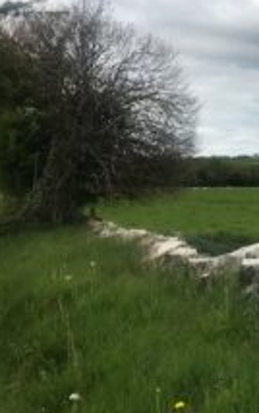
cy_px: 169
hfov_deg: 21.9
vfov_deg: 38.7
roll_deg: -0.2
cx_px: 356
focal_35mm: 52
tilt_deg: +0.3
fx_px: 586
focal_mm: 3.99
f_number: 1.8
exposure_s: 1/1597
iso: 20
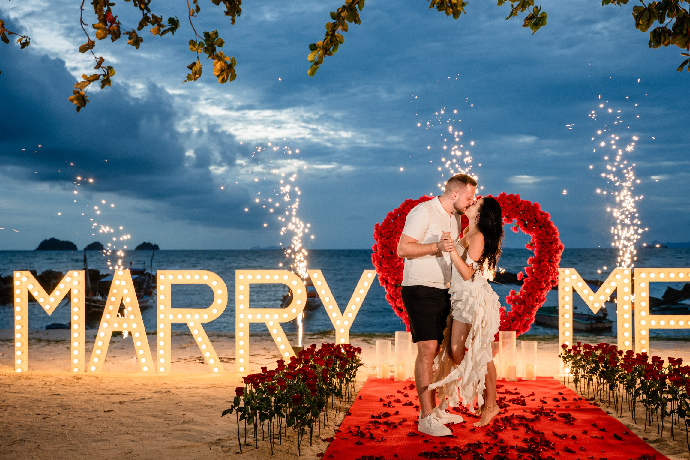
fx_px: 770
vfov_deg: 33.3
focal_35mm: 40
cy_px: 230
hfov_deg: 48.3
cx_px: 345
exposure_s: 1/250
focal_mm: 38
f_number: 2.8
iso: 1000
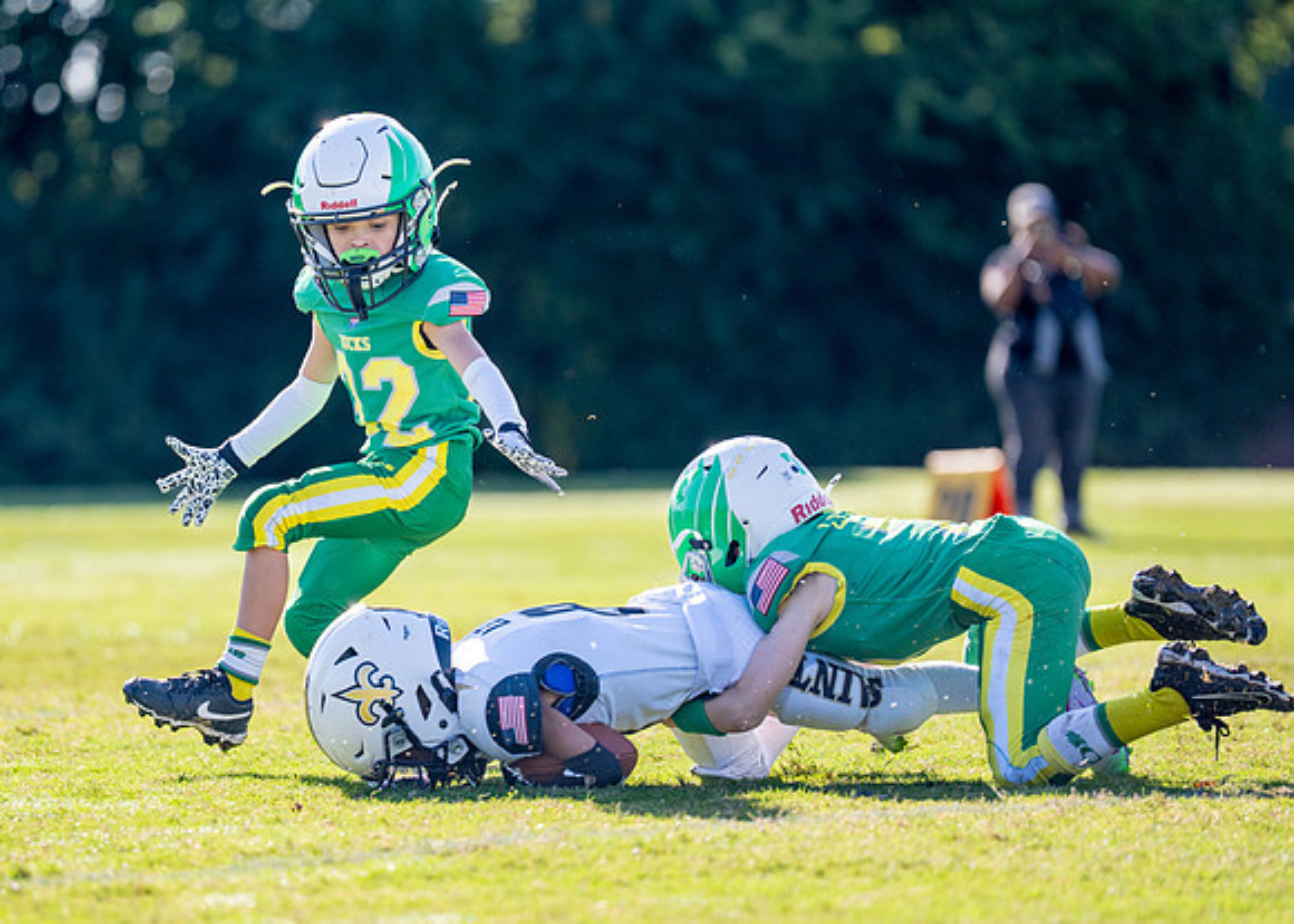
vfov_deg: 5.4
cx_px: 507
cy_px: 440
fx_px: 9855
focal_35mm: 268
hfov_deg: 7.5
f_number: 2.8
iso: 250
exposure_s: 1/2500
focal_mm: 200
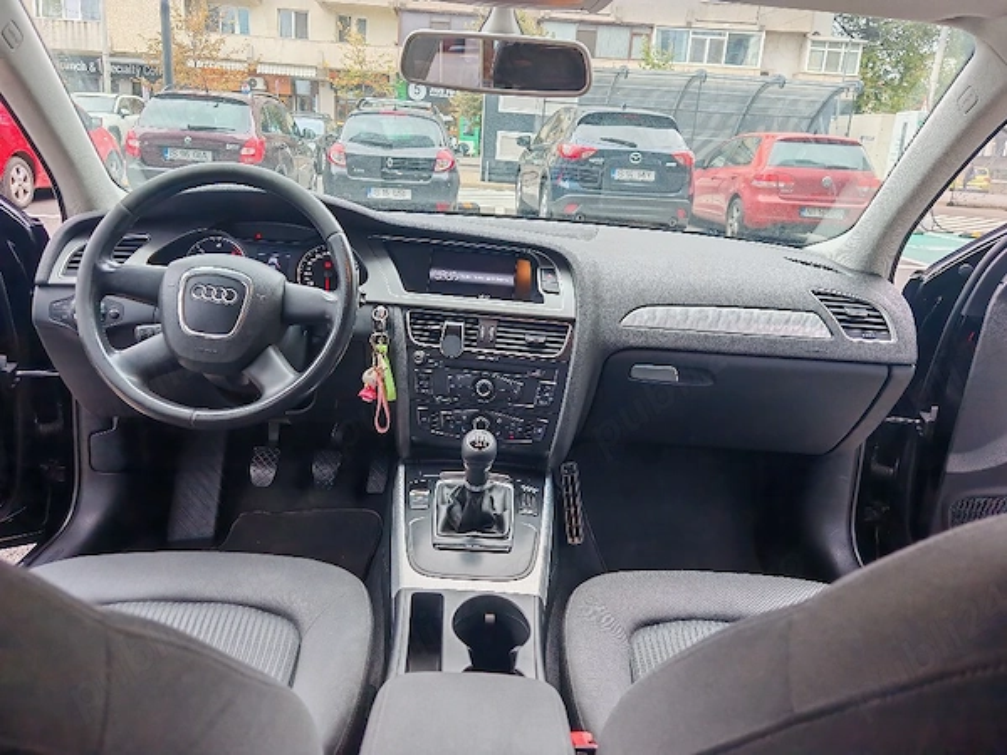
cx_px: 504
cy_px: 378
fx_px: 785
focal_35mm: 27
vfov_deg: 51.4
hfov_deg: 65.3
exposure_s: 1/100
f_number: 1.9
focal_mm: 6.67
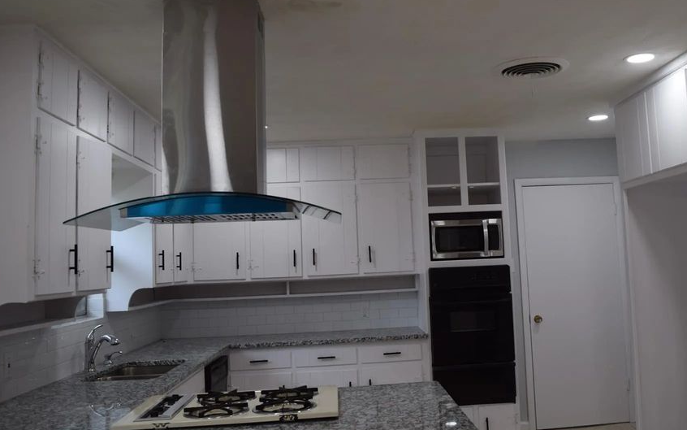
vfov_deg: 34.4
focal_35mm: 37
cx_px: 395
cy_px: 194
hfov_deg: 52.5
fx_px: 693
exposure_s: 1/125
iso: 400
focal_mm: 20
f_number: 5.6
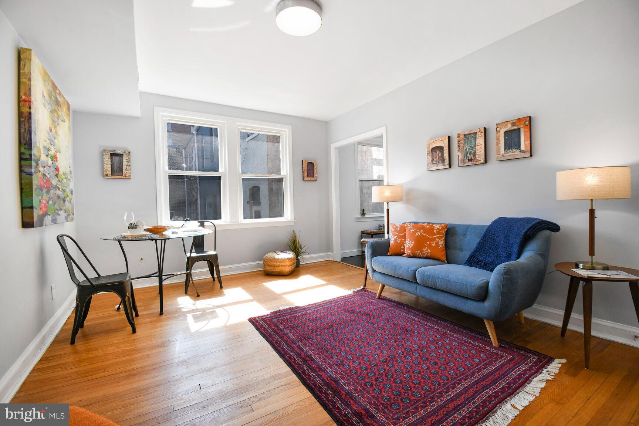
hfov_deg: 100.4
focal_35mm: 15
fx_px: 266
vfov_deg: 77.3
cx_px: 320
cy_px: 213
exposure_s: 1/80
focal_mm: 10
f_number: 8
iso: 200
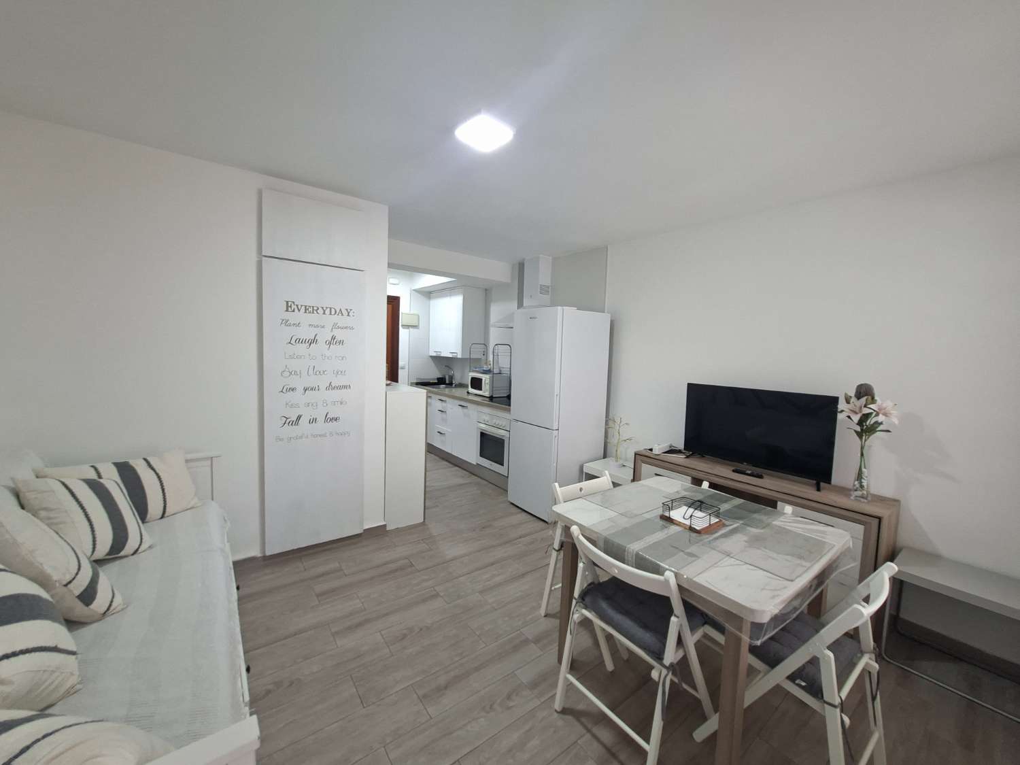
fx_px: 383
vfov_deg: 89.9
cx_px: 510
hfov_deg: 106.2
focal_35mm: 13
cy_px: 382
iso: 160
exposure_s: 1/30
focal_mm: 1.74
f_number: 2.2
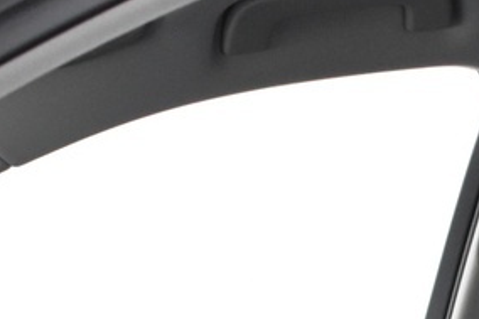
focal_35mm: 154
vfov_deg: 8.0
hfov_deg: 13.1
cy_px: 842
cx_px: 513
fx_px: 2048
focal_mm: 18
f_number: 3.5
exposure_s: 1/30
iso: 1600
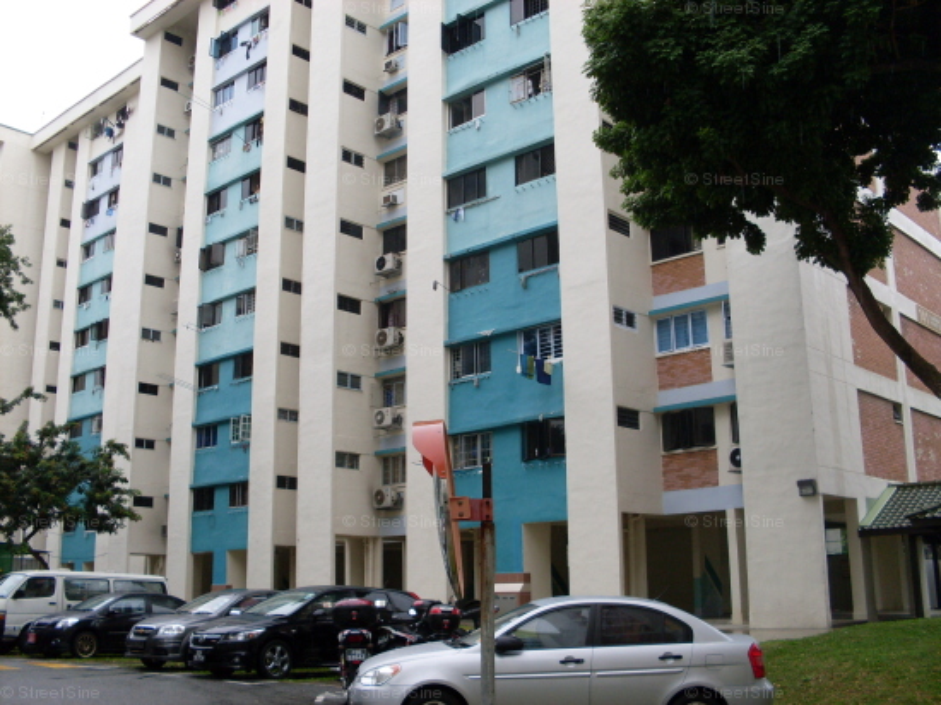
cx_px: 470
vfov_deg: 37.7
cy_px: 352
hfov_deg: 49.0
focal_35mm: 38
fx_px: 1033
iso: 80
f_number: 2.8
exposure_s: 1/180
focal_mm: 6.3
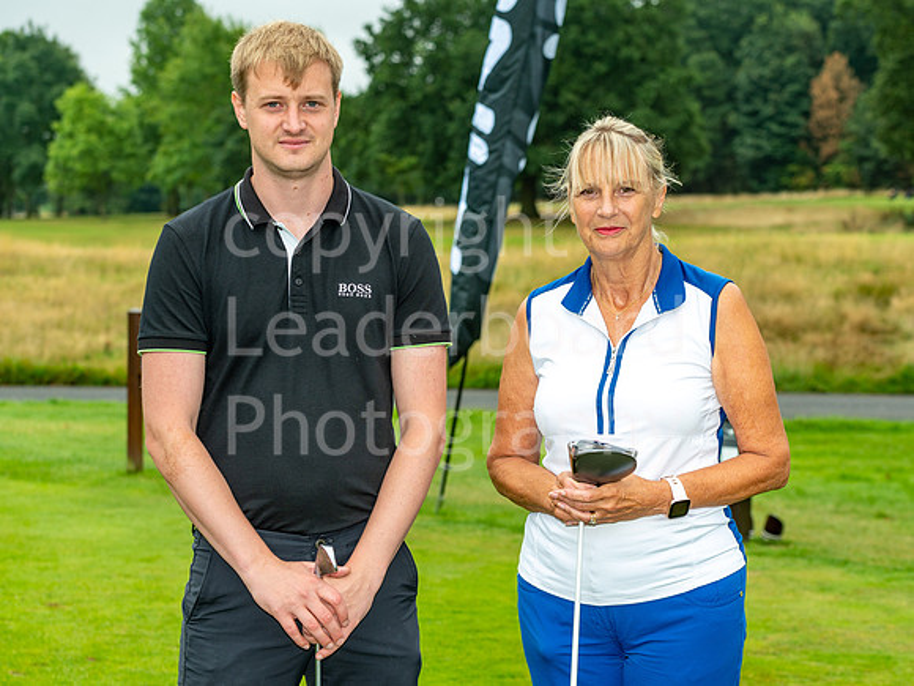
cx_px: 514
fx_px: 2221
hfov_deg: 23.2
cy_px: 344
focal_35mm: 84
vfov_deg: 17.5
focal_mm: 70
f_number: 5.6
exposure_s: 1/160
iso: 200
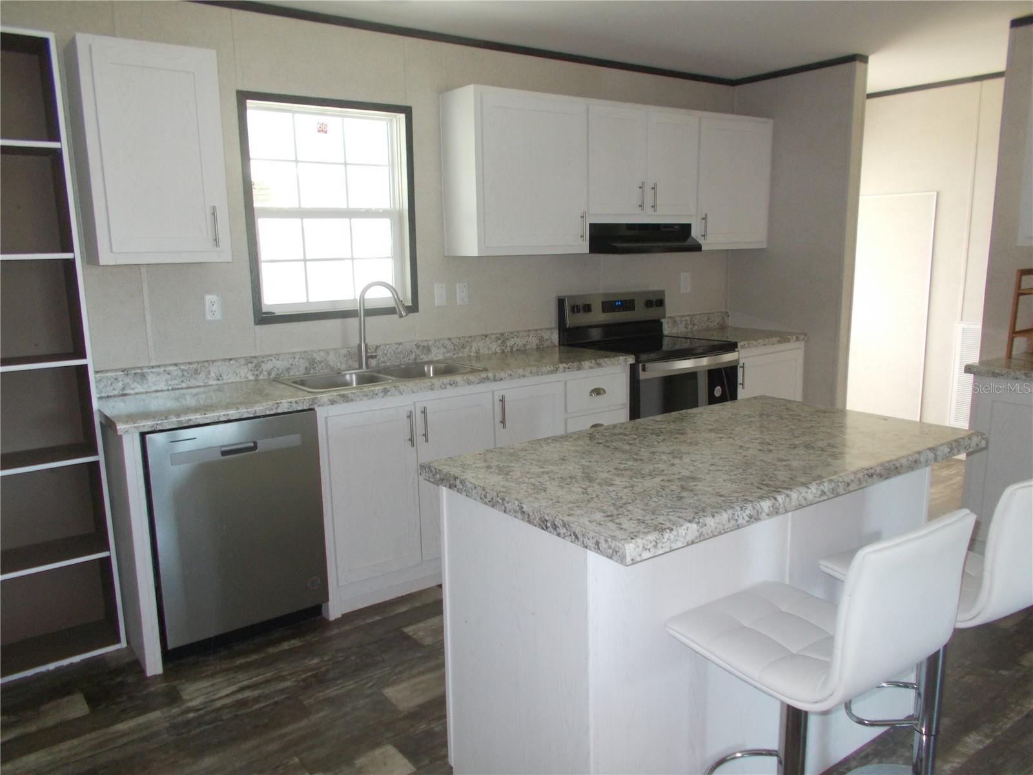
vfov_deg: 53.1
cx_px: 516
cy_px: 388
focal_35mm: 26
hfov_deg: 67.3
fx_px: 776
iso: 200
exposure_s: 1/25
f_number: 3.2
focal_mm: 4.6
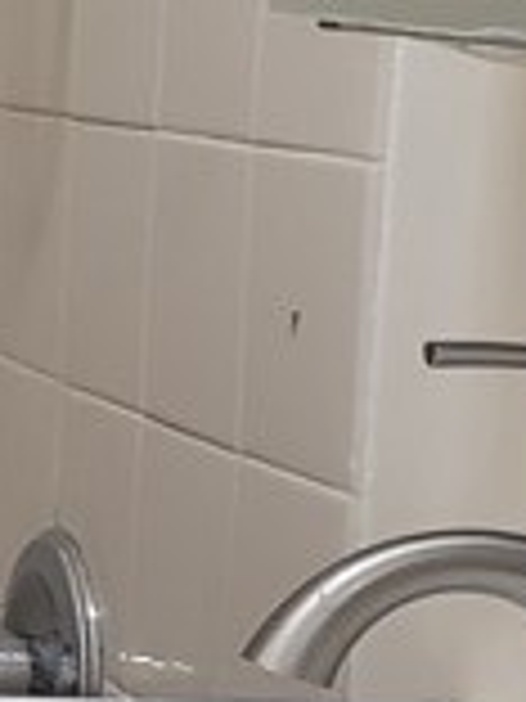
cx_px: -989
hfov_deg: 7.7
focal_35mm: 171
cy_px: 432
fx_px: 3465
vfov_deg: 11.6
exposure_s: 1/60
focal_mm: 4.3
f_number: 1.5
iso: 250
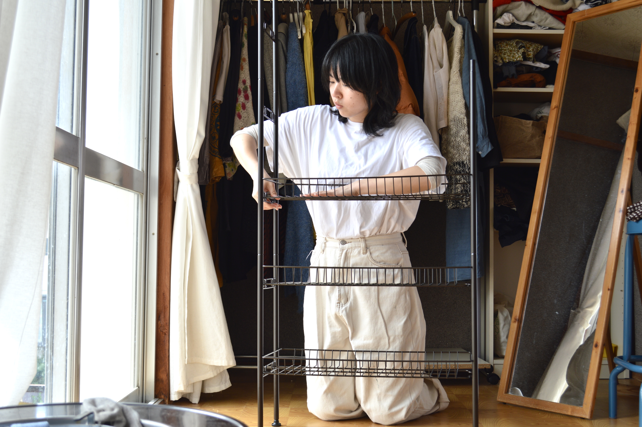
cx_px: 321
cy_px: 214
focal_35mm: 48
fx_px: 855
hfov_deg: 41.1
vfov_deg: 28.0
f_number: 5.6
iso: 110
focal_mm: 32
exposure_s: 1/60
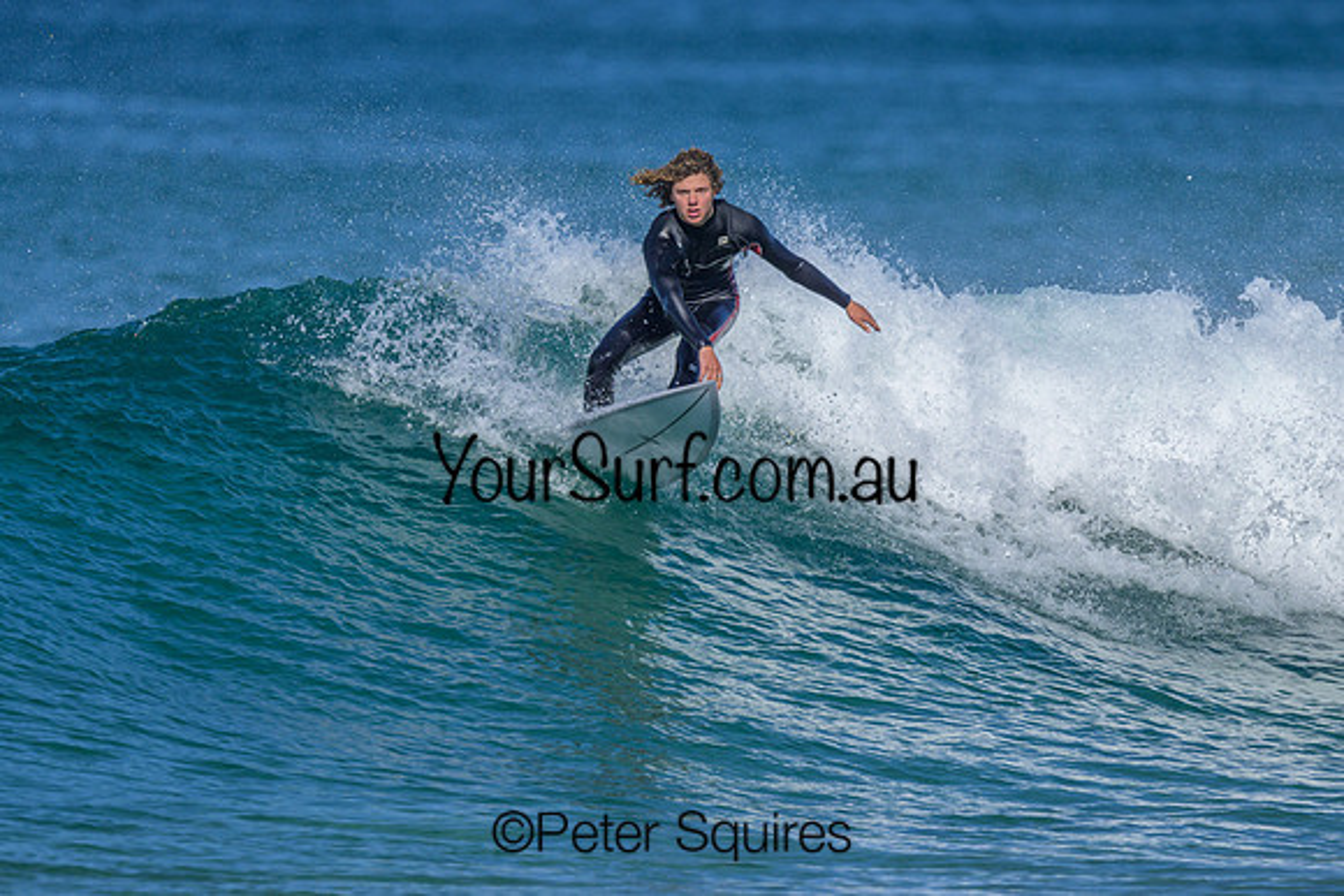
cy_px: 452
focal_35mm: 1093
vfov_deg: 1.3
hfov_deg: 1.9
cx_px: 678
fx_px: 40811
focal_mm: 800
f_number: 6.3
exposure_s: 1/2000
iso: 220
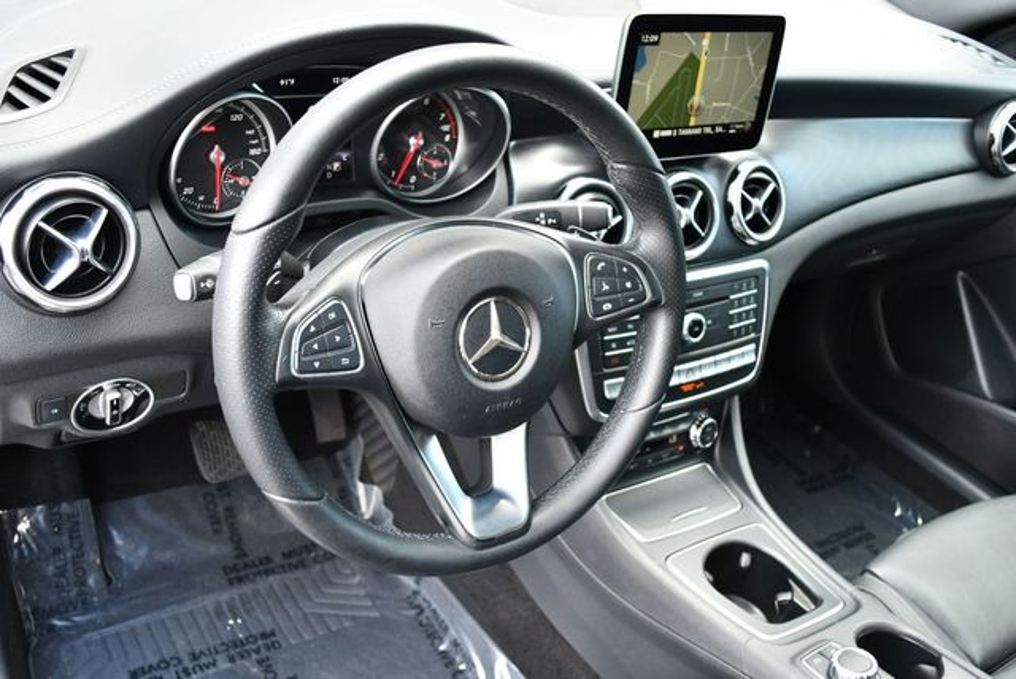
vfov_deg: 36.9
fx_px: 1017
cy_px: 340
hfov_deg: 53.1
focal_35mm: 36
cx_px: 508
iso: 800
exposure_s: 1/200
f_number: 3.5
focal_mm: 18
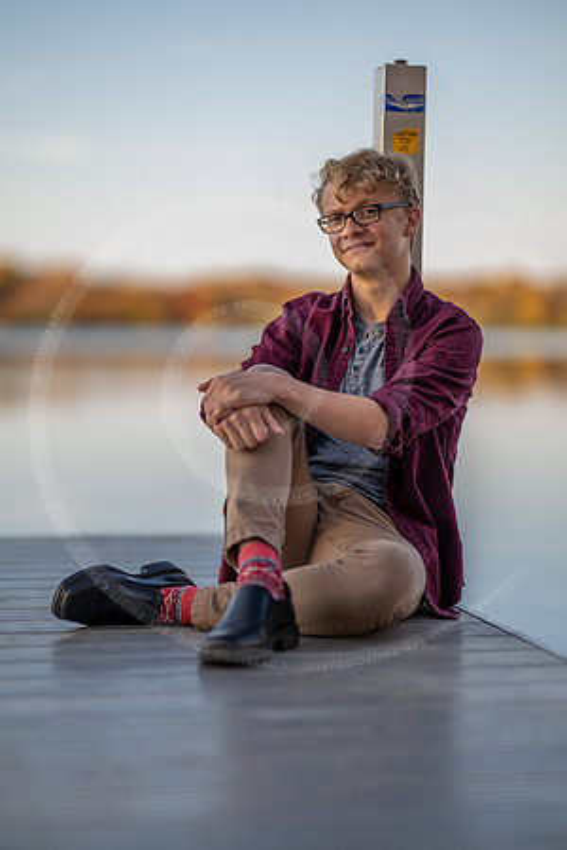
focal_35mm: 85
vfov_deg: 23.9
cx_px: 284
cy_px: 425
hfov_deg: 16.1
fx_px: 2008
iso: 125
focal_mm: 85
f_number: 1.2
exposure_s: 1/2000
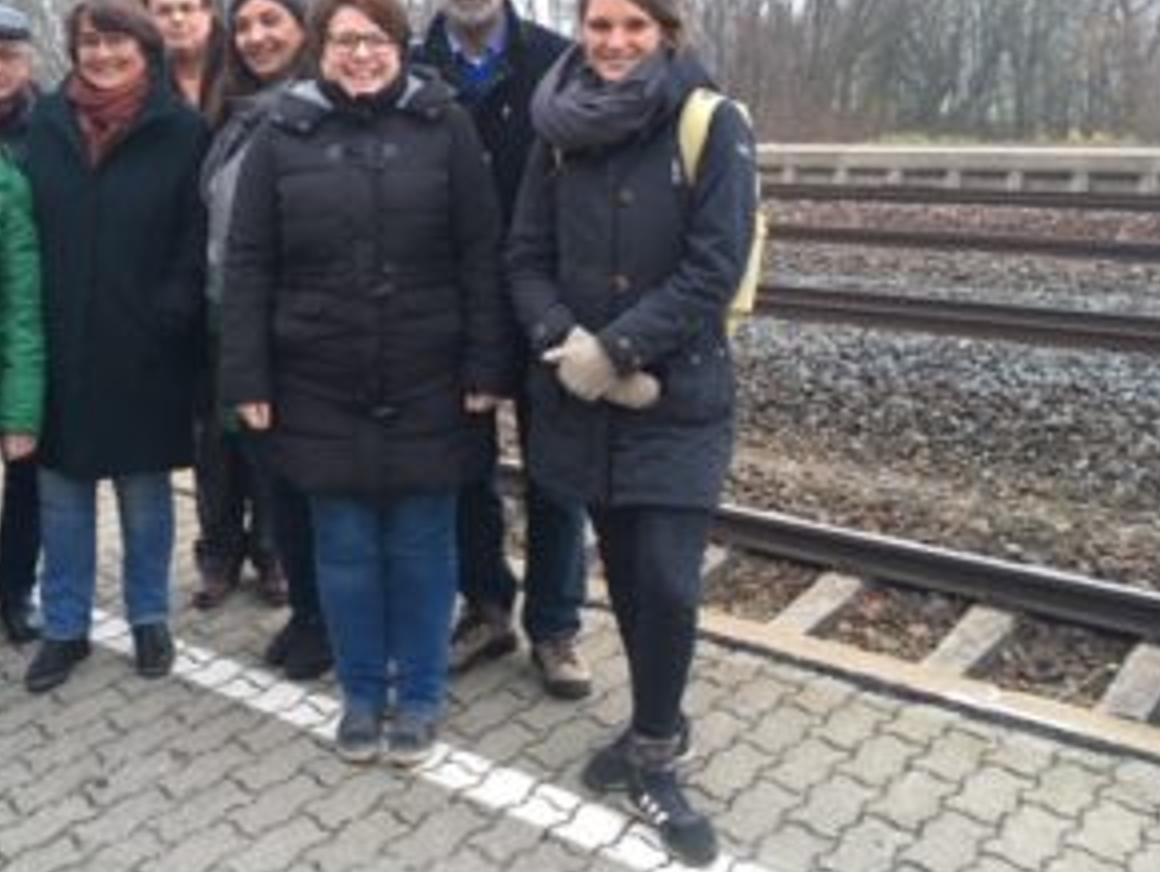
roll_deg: +1.4
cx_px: 384
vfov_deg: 35.7
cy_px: 296
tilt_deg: -8.4
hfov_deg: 46.0
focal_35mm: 40
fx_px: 1342
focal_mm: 4.15
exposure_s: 1/25
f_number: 2.2
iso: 200
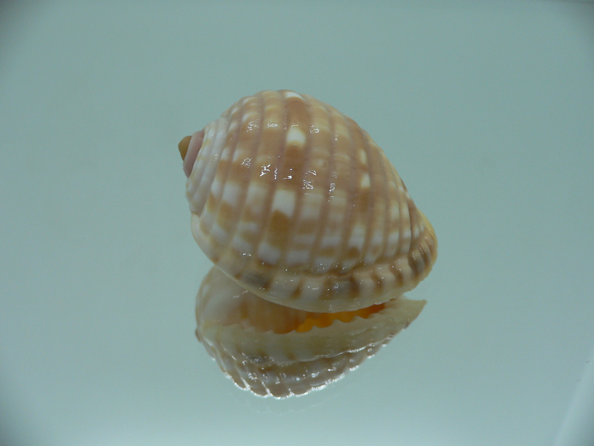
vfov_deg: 40.7
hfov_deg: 52.6
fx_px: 601
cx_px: 297
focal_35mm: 35
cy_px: 223
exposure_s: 1/60
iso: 80
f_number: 2.8
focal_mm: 4.6
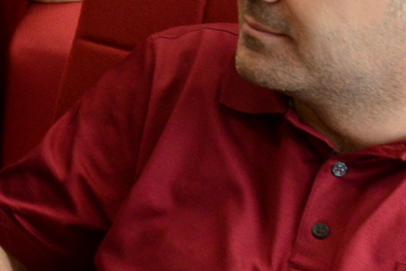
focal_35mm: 176
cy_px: -308
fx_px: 1985
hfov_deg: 9.6
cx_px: -739
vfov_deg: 7.4
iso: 1250
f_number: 5.6
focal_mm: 24
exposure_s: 1/80
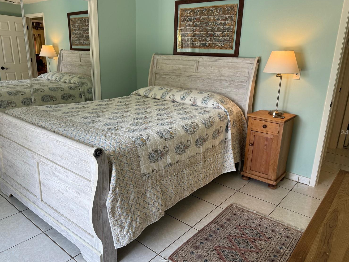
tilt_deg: -17.1
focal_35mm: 26
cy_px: 132
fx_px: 262
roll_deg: -2.7
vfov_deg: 53.1
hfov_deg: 67.3
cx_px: 174
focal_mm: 6.76
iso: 64
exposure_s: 1/120
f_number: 1.78
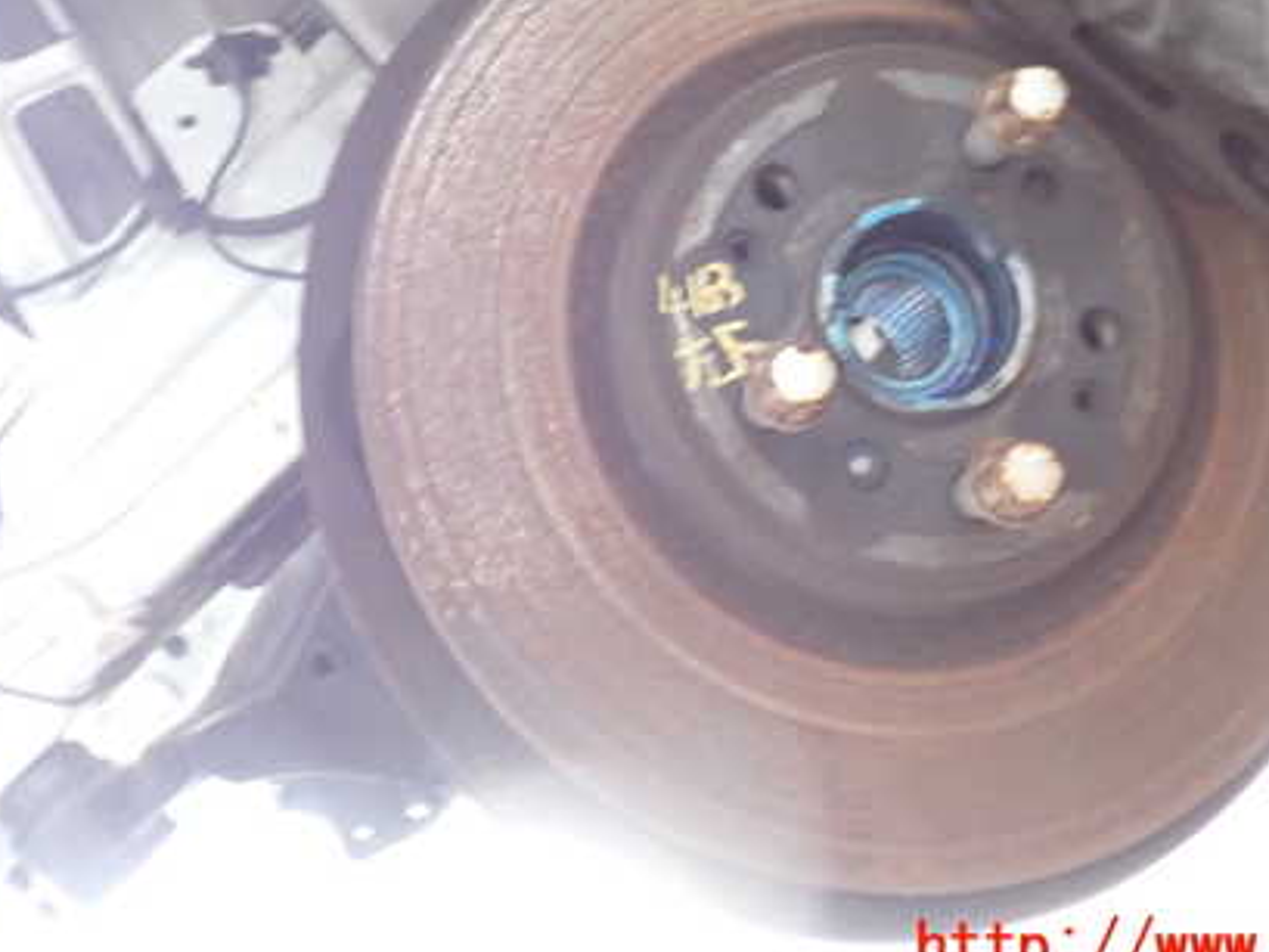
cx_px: 686
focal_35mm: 44
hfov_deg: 42.9
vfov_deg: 32.5
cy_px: 291
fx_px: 1613
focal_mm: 5.4
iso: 400
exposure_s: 1/30
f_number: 2.3
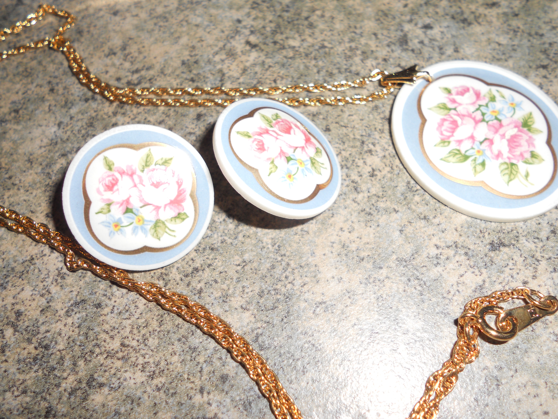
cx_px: 279
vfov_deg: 44.2
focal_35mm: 32
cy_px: 210
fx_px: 516
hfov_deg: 56.8
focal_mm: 5.8
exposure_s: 1/25
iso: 80
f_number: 8.8
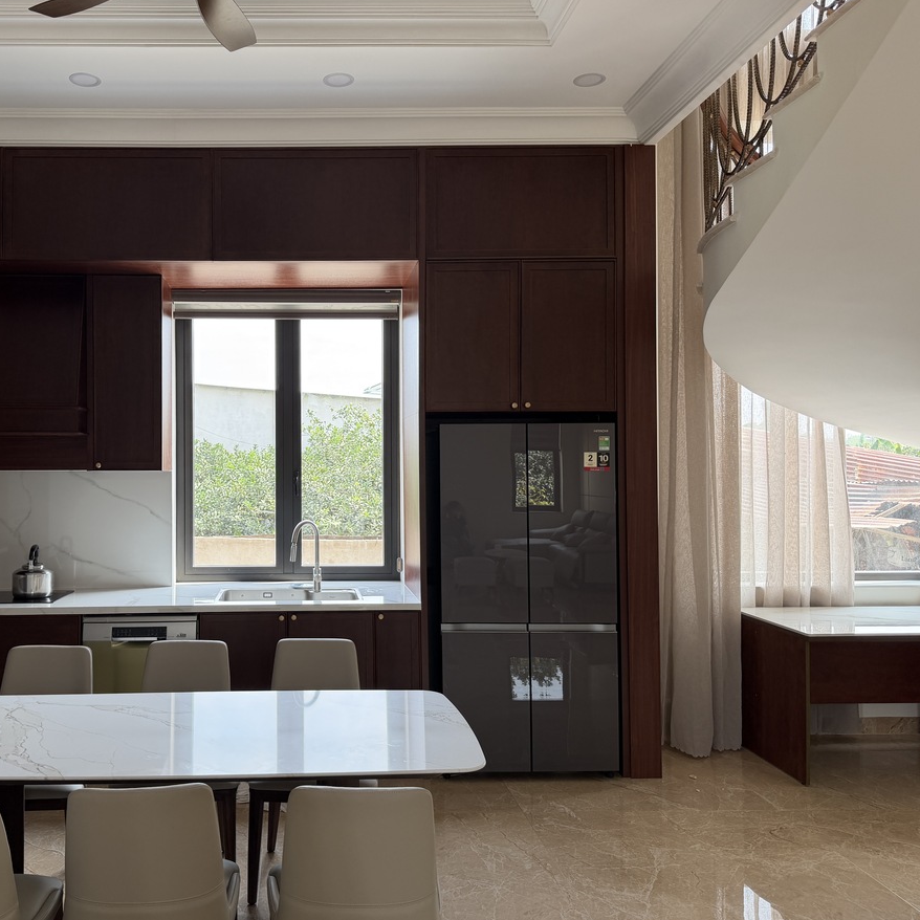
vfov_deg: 55.6
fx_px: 872
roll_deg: -0.1
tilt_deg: +1.3
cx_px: 316
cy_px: 452
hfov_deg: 54.6
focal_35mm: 29
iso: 100
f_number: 1.78
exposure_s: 1/303
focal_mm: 6.76
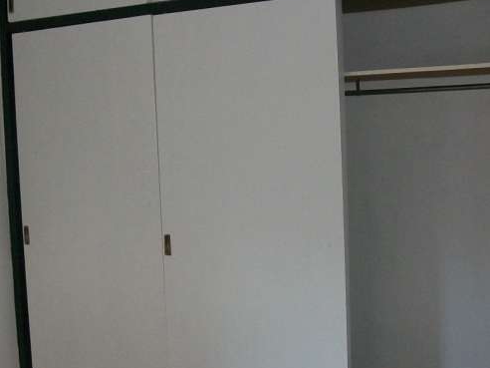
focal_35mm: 52
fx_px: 736
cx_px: 238
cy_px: 187
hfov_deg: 36.8
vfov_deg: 28.0
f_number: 2.9
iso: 160
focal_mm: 5.7
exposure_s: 1/30
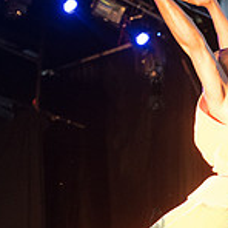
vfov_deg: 12.9
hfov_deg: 13.1
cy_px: 232
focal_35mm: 133
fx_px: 991
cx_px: 156
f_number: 2.8
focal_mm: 40
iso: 4000
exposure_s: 1/400
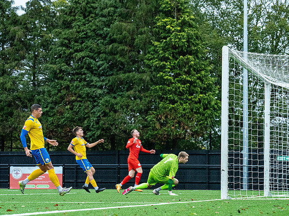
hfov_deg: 11.7
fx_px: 1405
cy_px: 108
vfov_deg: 8.8
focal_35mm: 168
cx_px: 165
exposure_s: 1/1000
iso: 10000
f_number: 6.3
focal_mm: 135
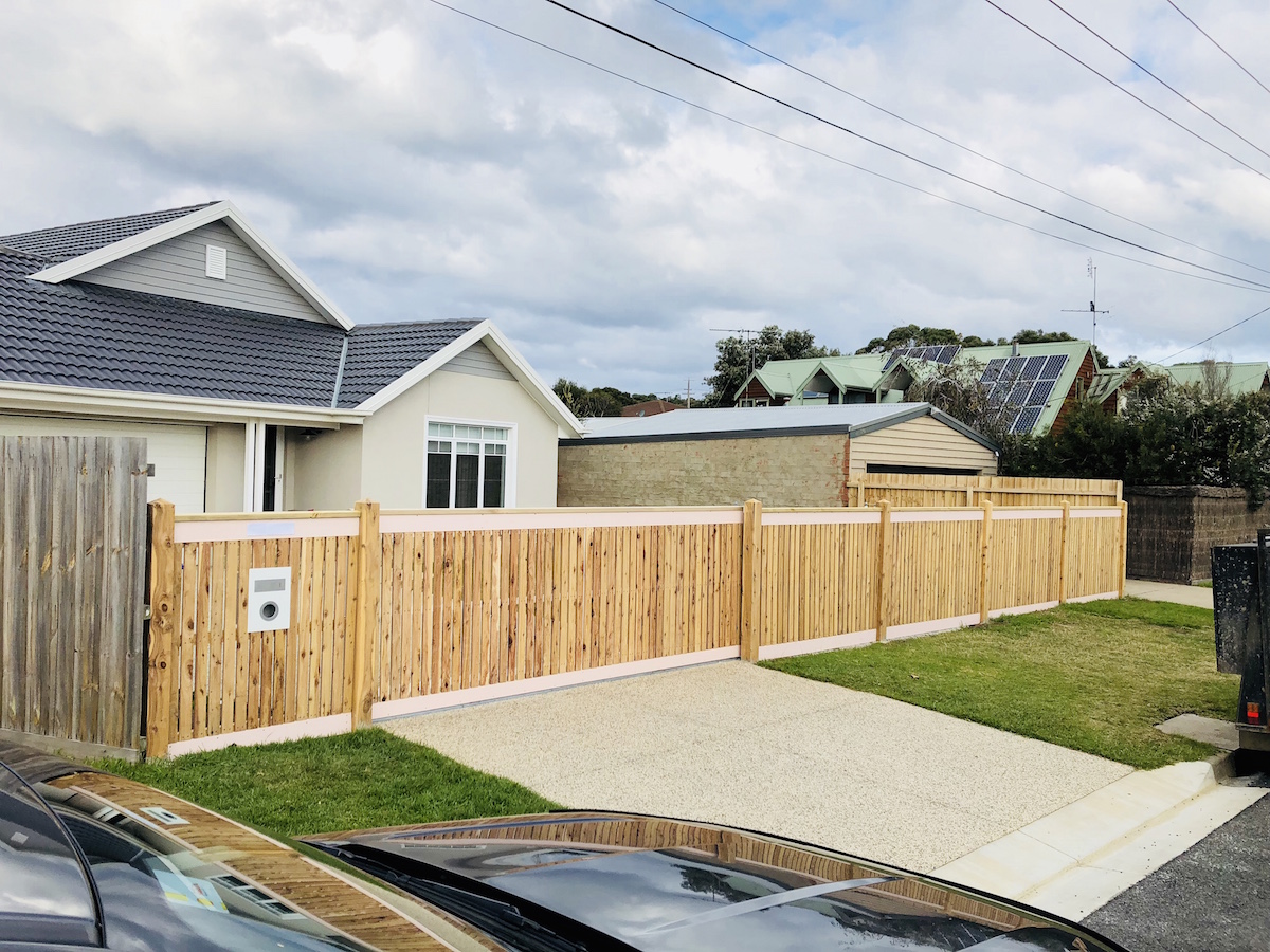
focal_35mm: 28
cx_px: 635
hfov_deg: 63.4
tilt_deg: -0.5
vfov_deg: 49.7
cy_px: 476
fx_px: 1027
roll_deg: -0.8
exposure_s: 1/1230
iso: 20
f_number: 1.8
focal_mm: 3.99
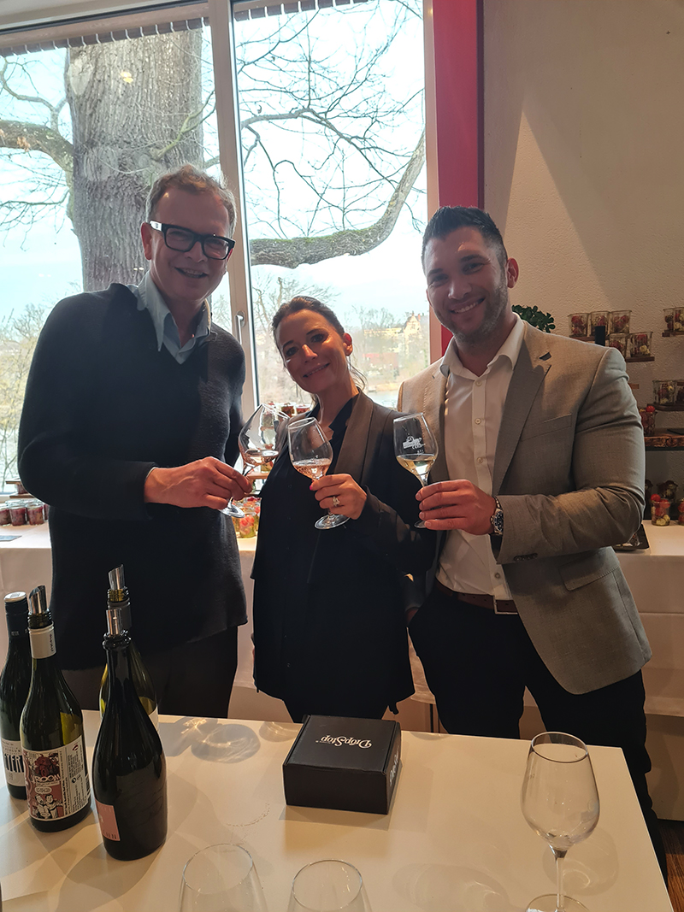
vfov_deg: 67.3
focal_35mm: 26
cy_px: 456
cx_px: 342
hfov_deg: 53.1
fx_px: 685
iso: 320
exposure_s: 1/50
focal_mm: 5.4
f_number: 1.8
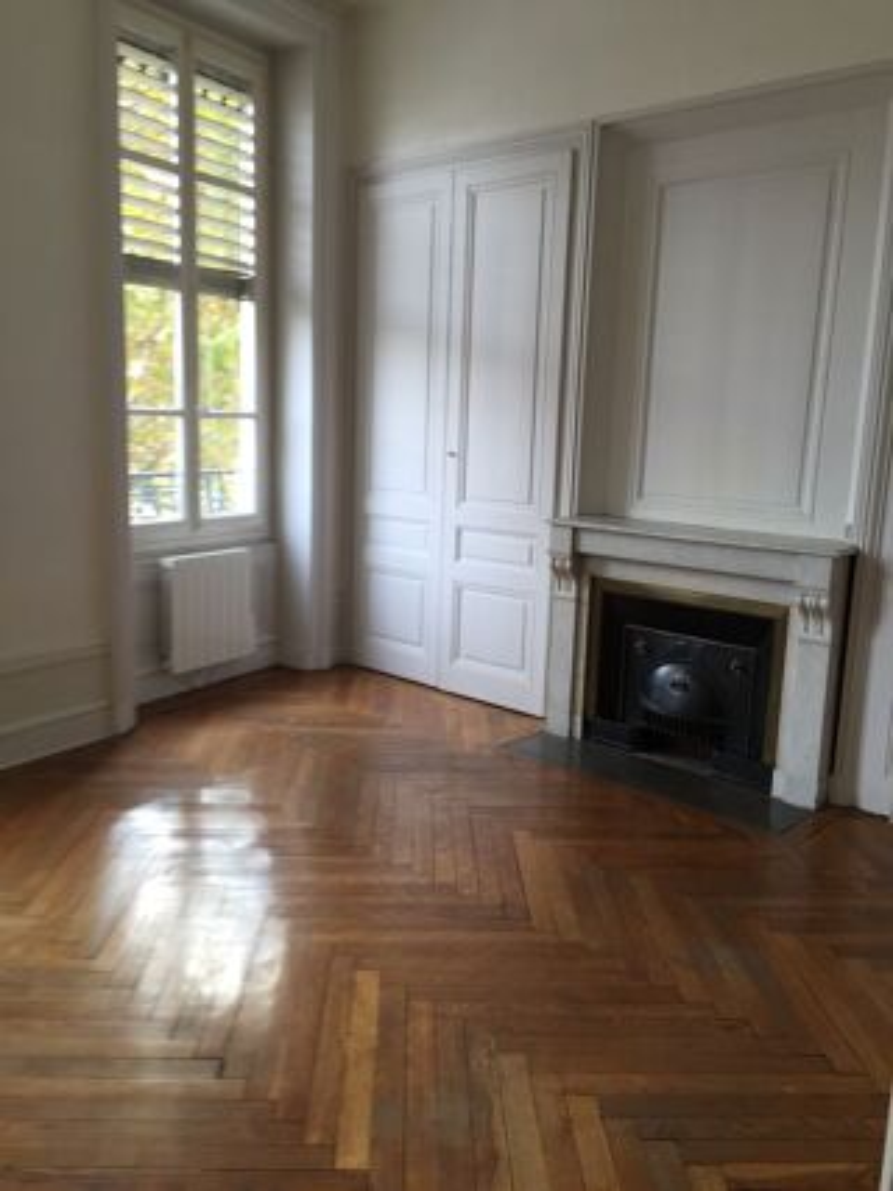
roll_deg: +0.2
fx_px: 998
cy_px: 596
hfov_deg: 48.2
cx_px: 446
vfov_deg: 61.7
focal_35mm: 29
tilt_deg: -10.5
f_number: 2.2
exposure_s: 1/60
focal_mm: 4.15
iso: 40
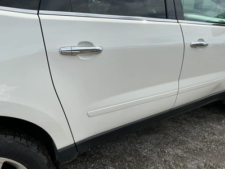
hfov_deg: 63.4
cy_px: 84
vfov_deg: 49.7
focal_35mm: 28
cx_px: 112
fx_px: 182
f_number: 1.8
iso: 25
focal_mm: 3
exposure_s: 1/1412
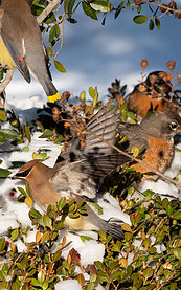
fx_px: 3790
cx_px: -123
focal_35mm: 480
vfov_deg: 4.4
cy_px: 188
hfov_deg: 2.7
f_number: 5.6
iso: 400
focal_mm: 100
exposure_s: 1/2500
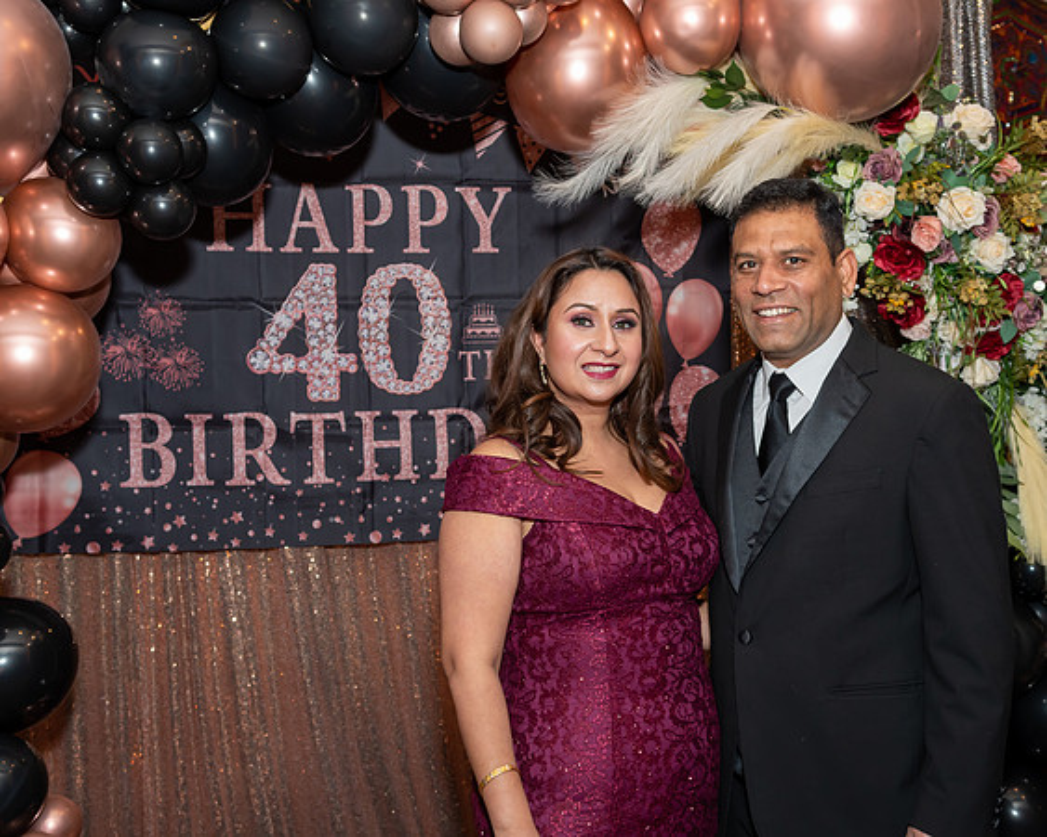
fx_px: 1427
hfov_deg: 40.3
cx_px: 562
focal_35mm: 46
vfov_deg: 32.7
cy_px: 408
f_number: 5
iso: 400
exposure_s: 1/250
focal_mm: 26
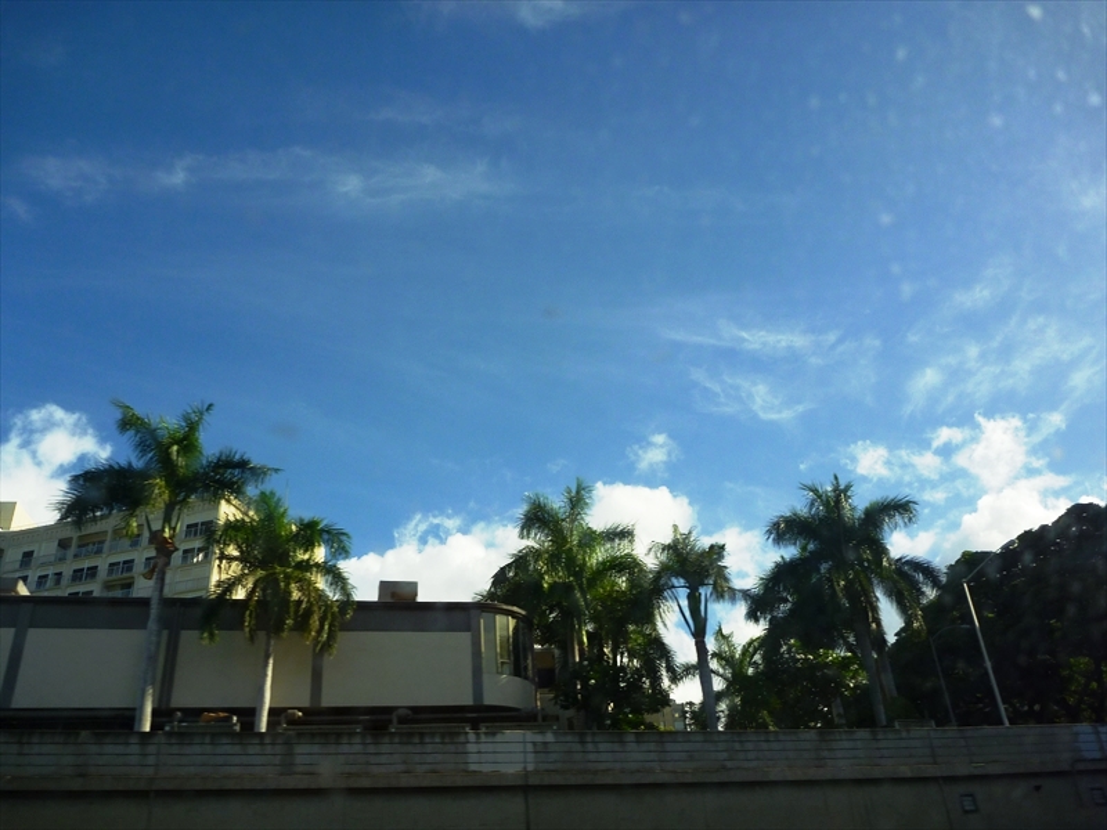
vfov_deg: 49.7
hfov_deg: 63.4
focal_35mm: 28
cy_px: 415
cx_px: 554
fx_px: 895
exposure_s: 1/250
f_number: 3.3
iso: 80
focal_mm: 4.9
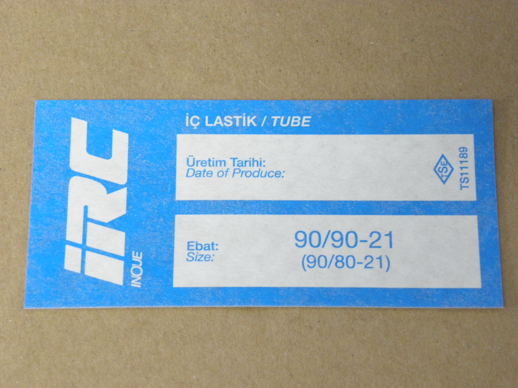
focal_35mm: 102
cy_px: 194
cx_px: 259
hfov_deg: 19.3
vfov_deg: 14.5
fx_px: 1526
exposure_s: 1/2
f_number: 4.2
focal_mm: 18.29
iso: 400
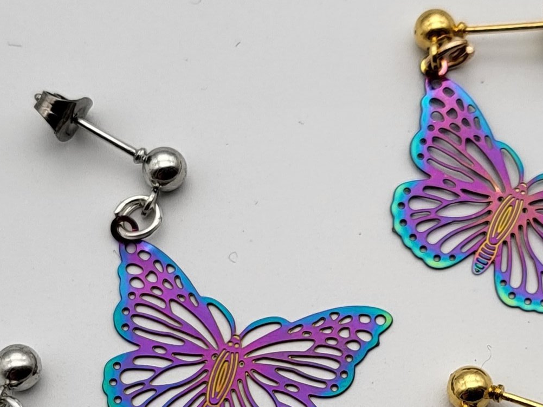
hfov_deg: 41.1
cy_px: 377
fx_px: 721
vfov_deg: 30.0
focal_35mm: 46
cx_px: 317
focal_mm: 5
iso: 40
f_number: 1.8
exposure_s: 1/164
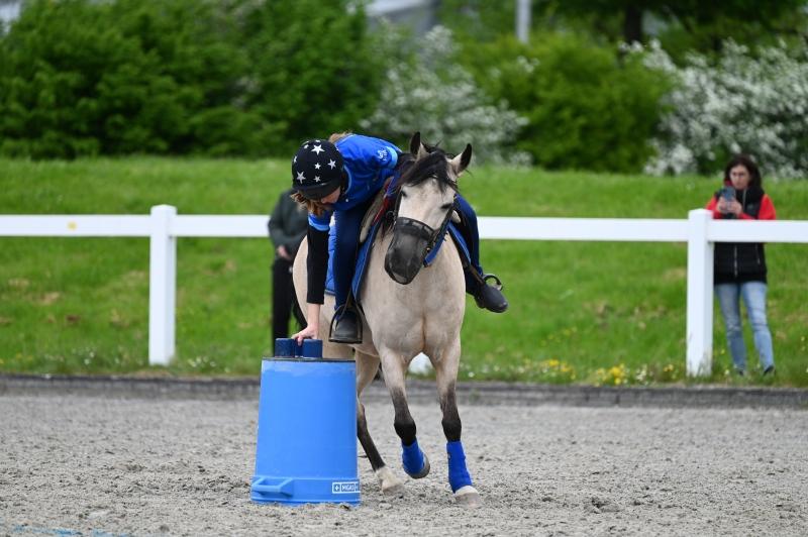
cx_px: 404
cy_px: 268
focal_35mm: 300
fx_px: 6728
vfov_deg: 4.6
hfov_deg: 6.9
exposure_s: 1/1250
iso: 500
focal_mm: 300
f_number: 5.3
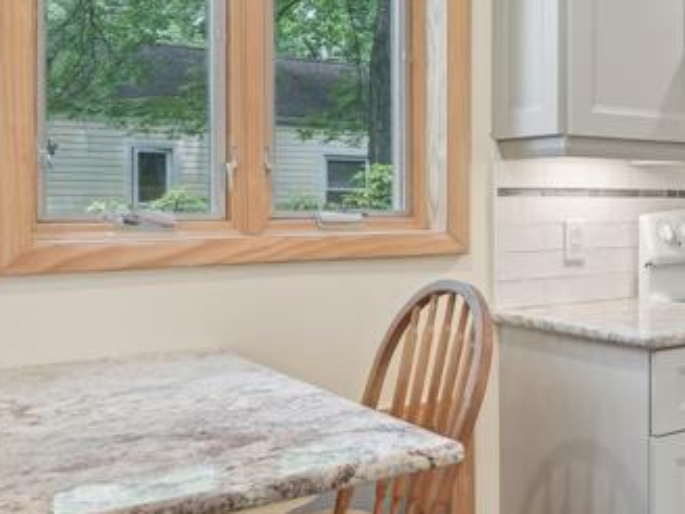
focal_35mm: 44
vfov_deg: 32.1
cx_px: 706
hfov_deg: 37.4
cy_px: 140
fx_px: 879
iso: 200
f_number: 7.1
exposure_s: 1/13
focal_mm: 14.8
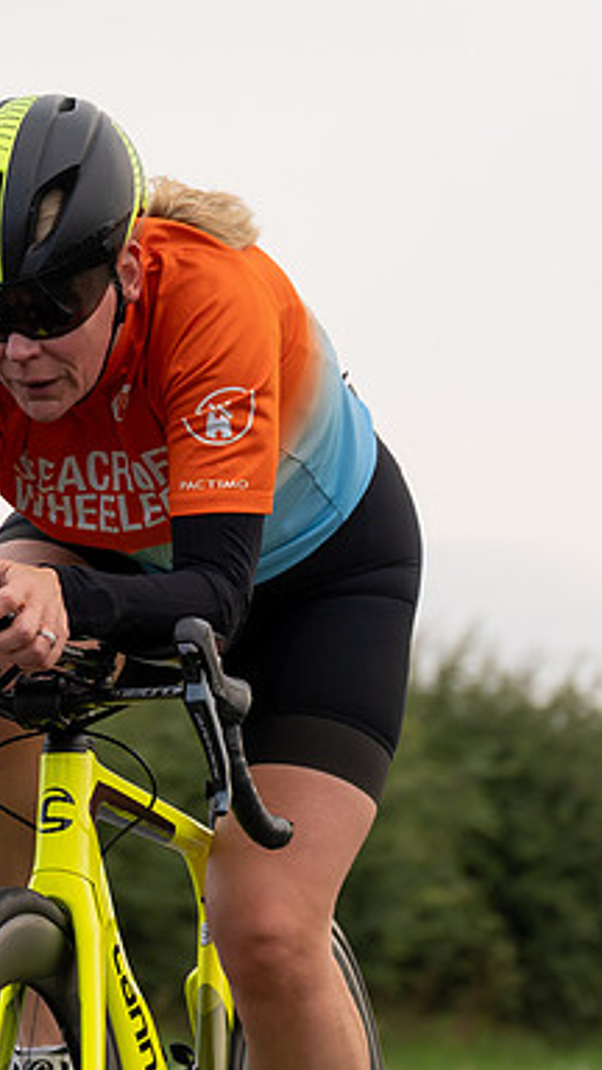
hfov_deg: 4.4
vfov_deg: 7.8
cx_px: -50
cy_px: 479
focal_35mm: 278
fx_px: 7889
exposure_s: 1/800
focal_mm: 95
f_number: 4.5
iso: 250
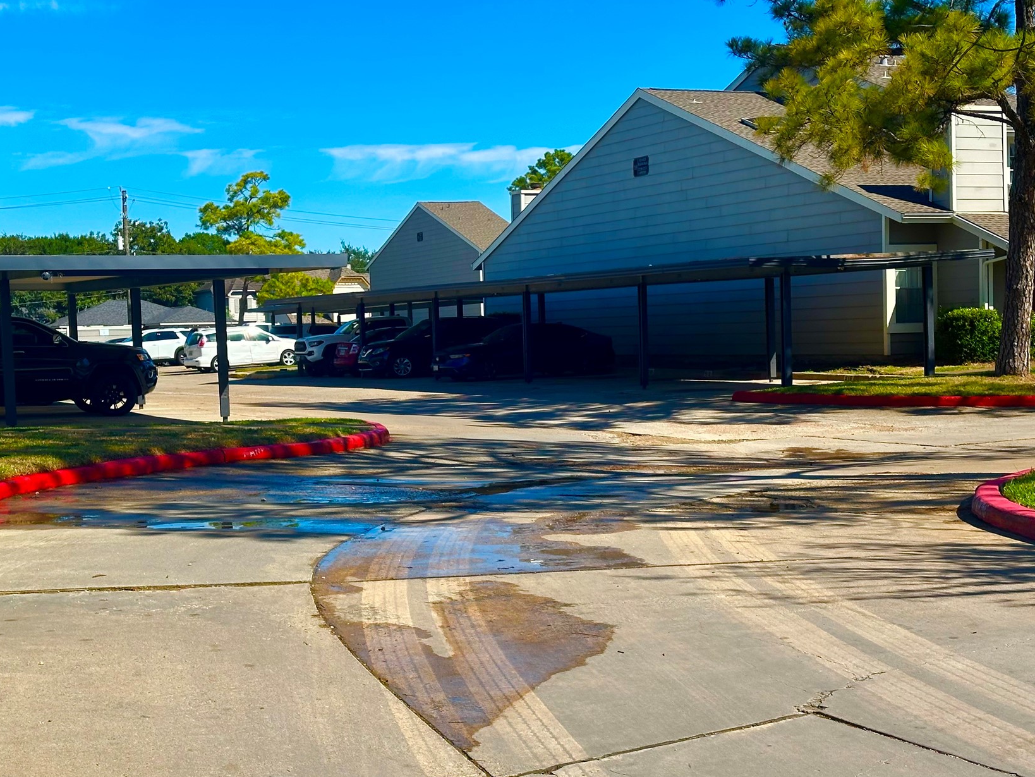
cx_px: 483
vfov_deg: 24.4
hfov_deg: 32.2
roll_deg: +1.9
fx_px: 1794
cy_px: 377
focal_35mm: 60
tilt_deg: -2.1
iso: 64
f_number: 1.78
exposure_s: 1/4184
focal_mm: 6.86
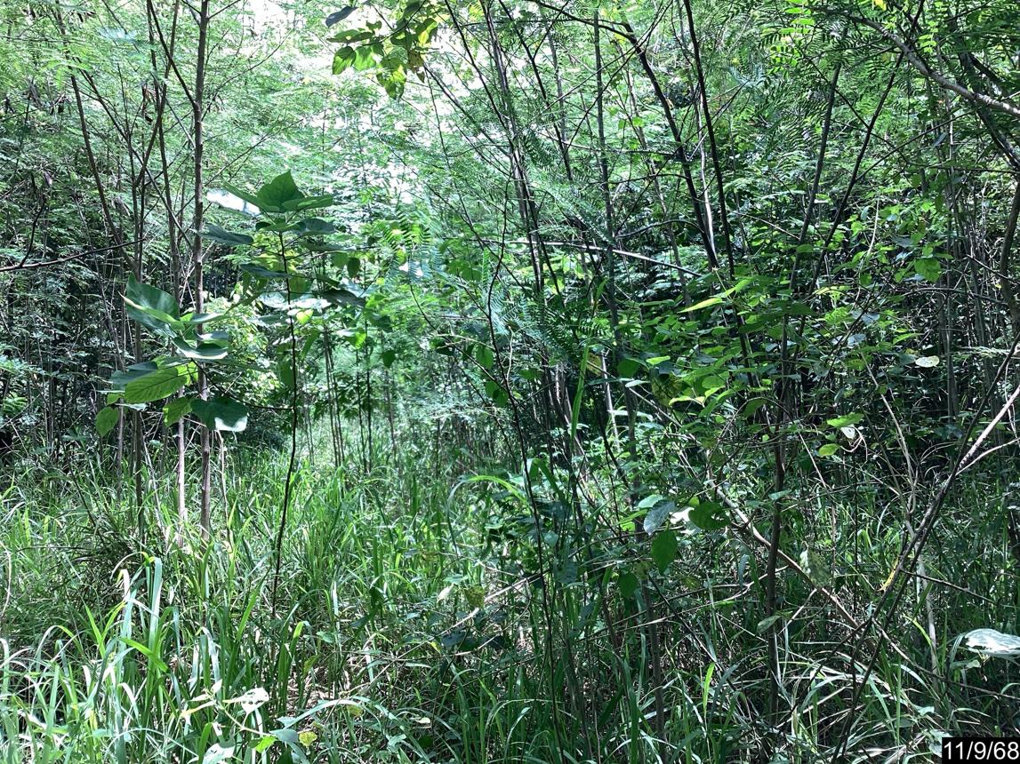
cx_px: 510
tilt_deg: +3.7
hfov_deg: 58.4
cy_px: 382
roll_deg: +0.4
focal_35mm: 31
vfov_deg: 45.4
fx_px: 913
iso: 25
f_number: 2.4
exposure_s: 1/108
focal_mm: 3.3
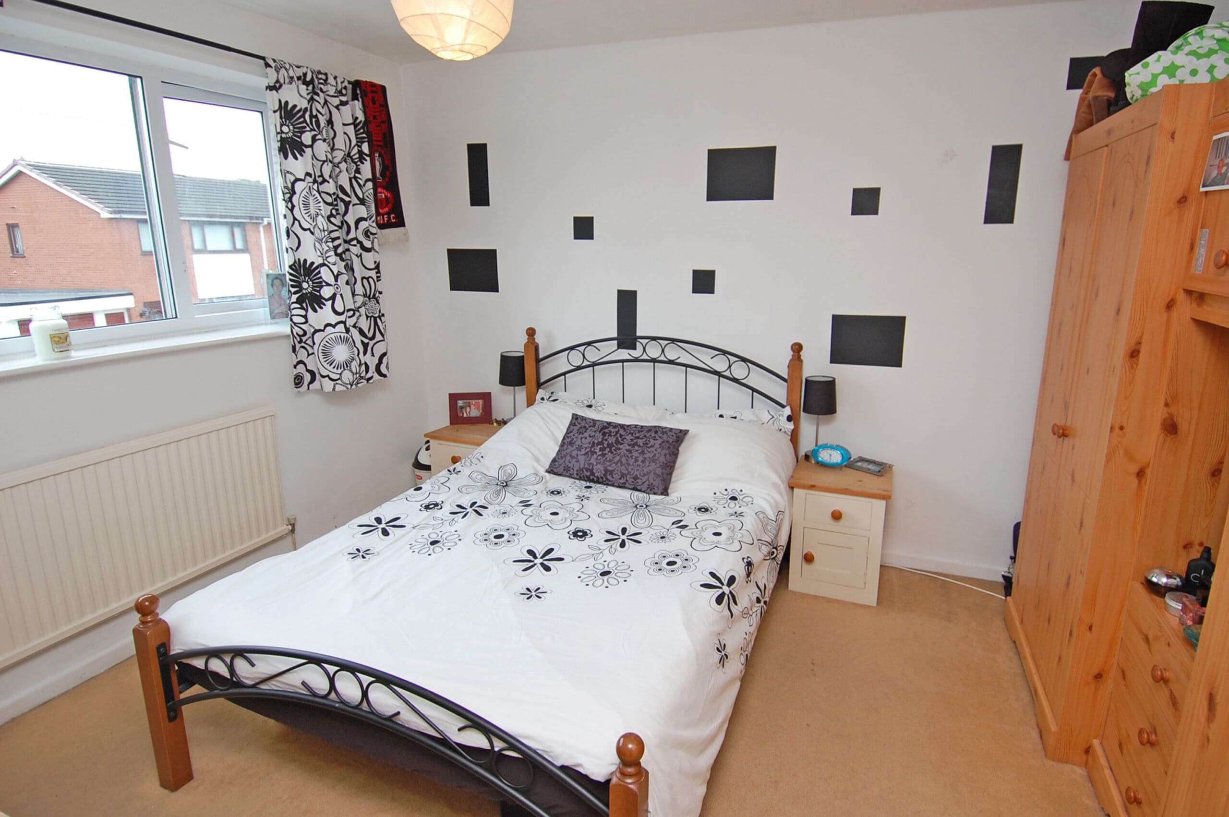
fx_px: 614
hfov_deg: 90.1
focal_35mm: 18
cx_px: 614
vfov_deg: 67.3
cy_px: 408
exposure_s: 1/100
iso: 400
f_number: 5
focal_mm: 12
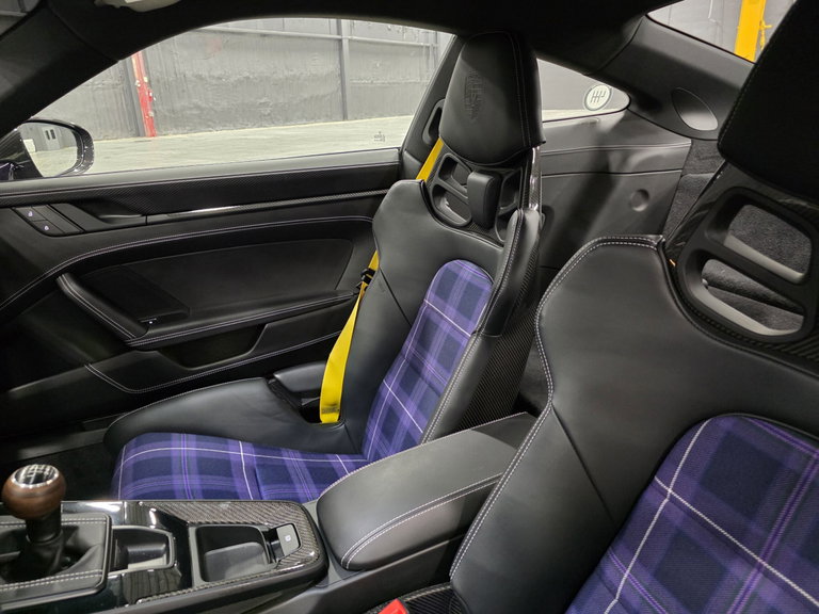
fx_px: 544
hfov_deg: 73.9
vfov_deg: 58.9
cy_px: 307
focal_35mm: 23
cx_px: 410
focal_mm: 6.3
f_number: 1.7
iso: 1600
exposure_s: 1/50
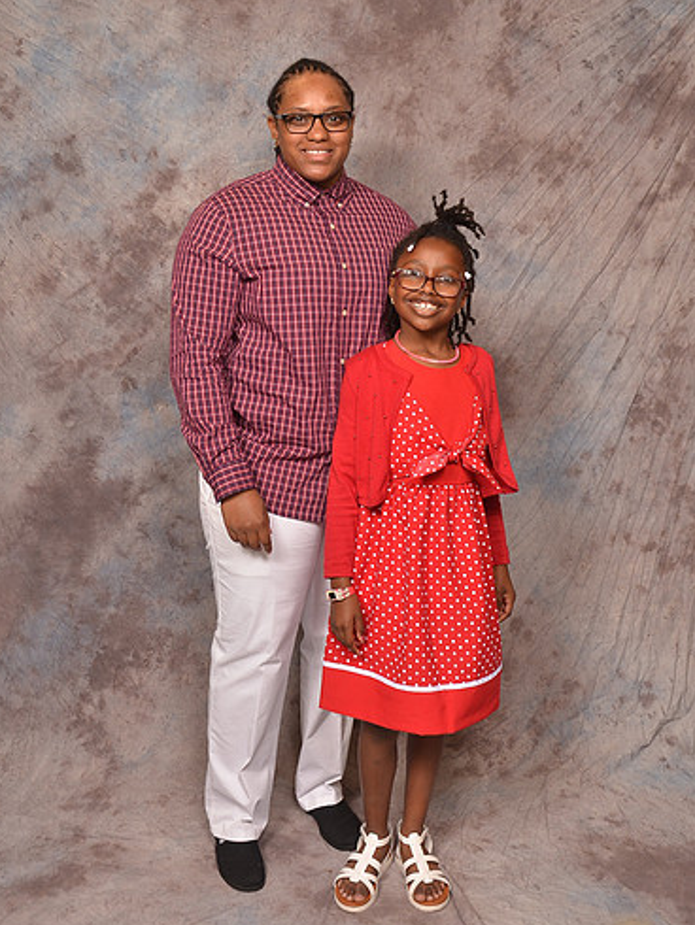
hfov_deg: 33.9
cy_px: 442
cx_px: 338
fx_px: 1139
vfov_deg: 44.2
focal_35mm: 43
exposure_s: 1/60
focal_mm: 25
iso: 200
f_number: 5.6
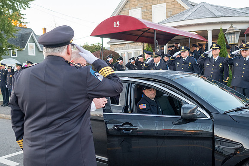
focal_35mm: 35
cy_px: 83
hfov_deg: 54.4
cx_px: 124
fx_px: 242
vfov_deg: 37.9
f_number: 2.8
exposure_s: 1/500
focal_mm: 23
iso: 800
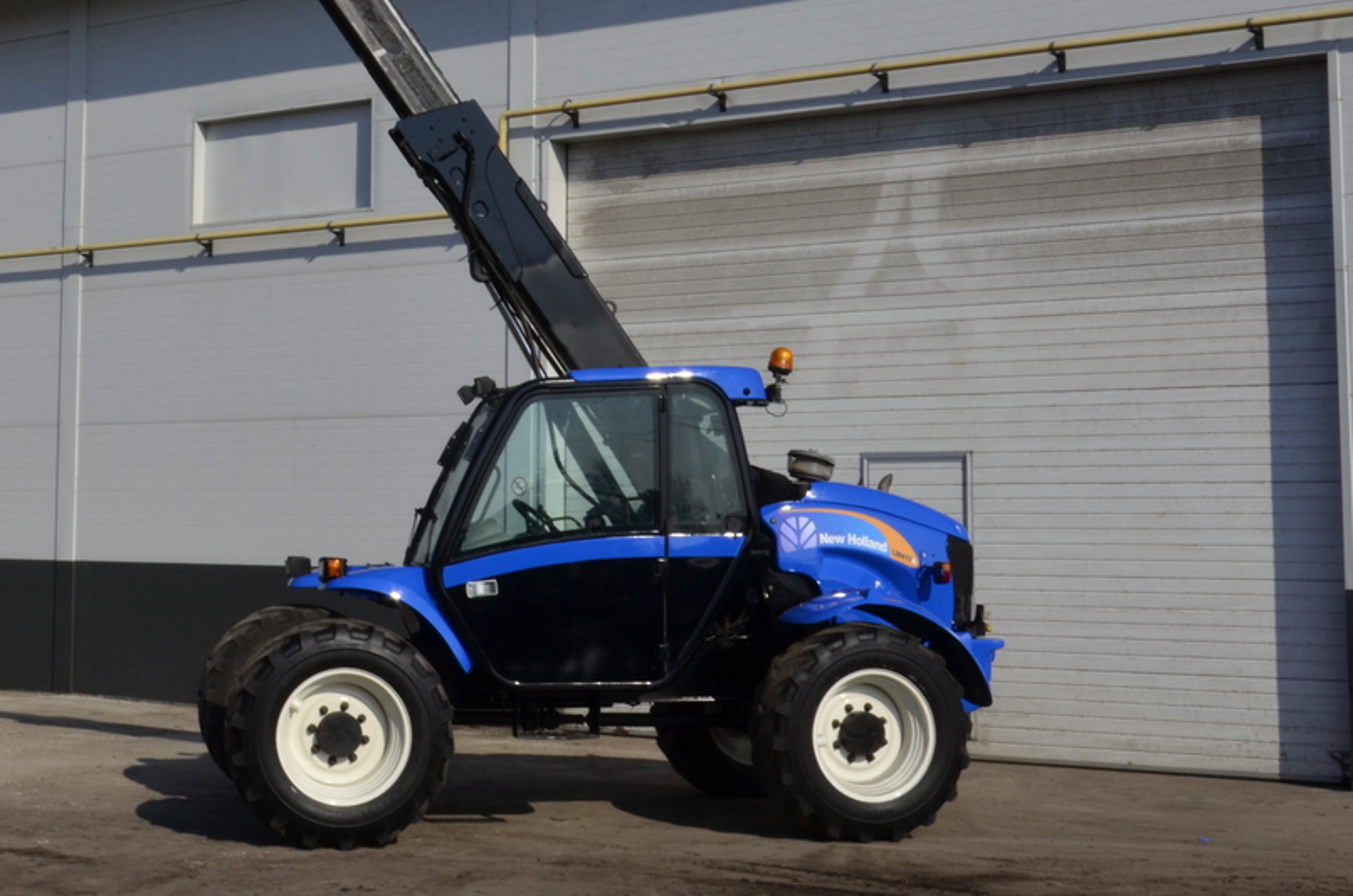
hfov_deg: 32.0
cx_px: 380
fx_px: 2325
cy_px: 225
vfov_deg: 21.6
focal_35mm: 62
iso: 125
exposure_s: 1/60
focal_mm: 26
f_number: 25
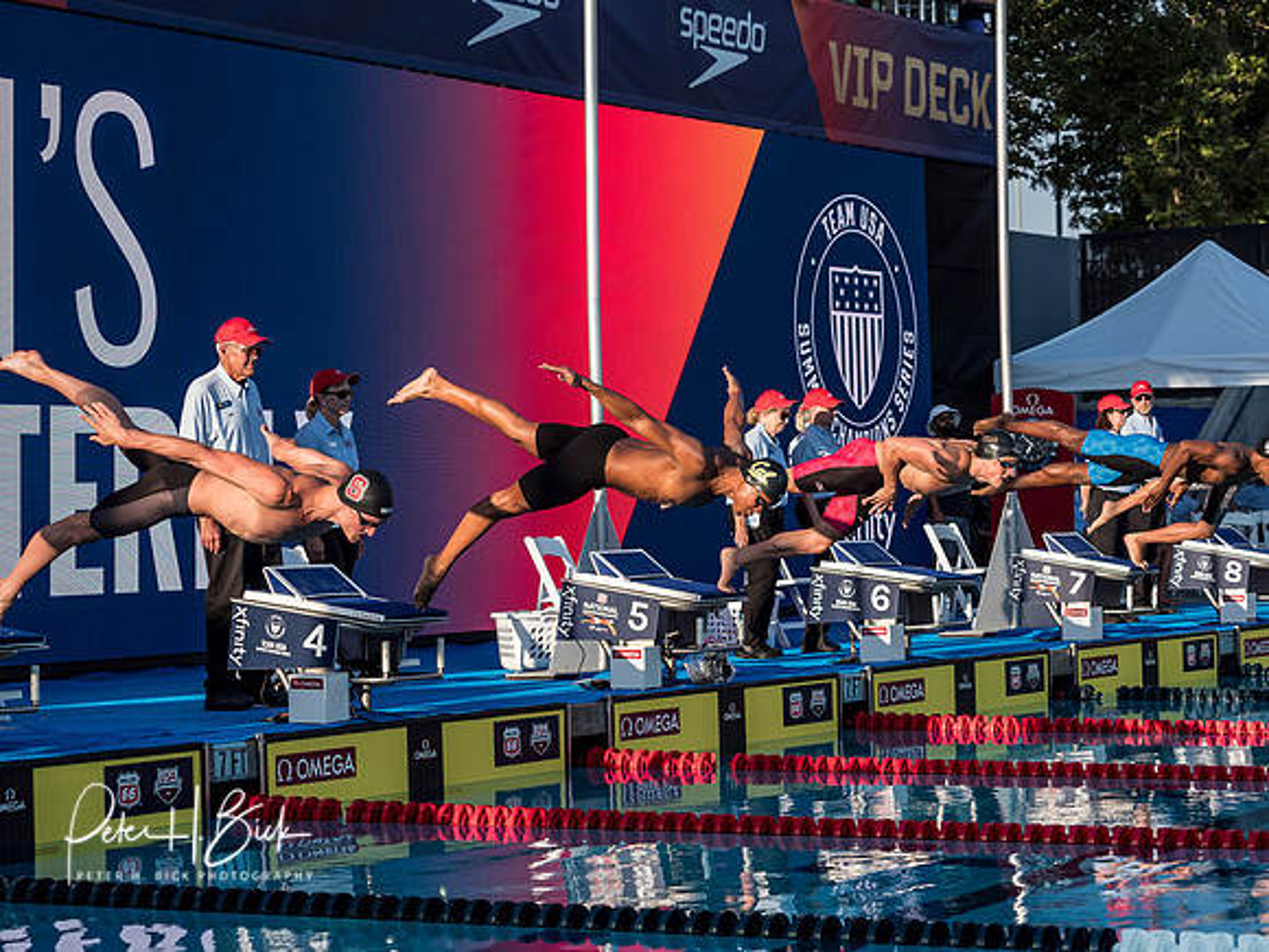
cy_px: 476
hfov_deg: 20.4
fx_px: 3519
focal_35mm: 96
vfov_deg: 15.4
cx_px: 634
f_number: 3.5
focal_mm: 48
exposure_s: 1/1250
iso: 200
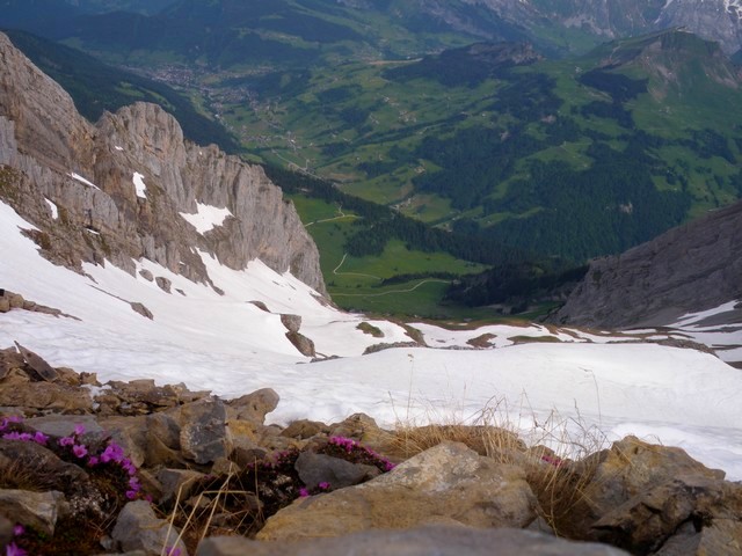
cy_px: 278
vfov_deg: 39.7
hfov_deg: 51.4
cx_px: 371
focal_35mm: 36
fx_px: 772
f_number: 5.4
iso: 64
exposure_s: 1/250
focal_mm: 6.3
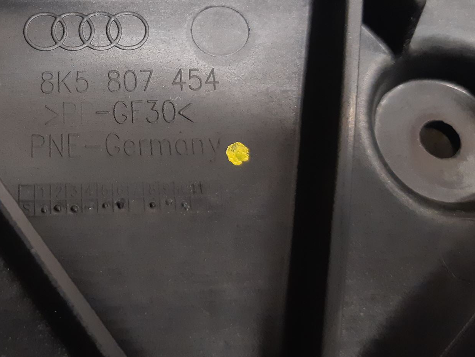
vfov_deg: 33.0
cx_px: 101
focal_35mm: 43
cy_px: 92
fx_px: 590
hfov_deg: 42.1
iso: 250
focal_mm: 3.93
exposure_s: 1/25
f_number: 1.7
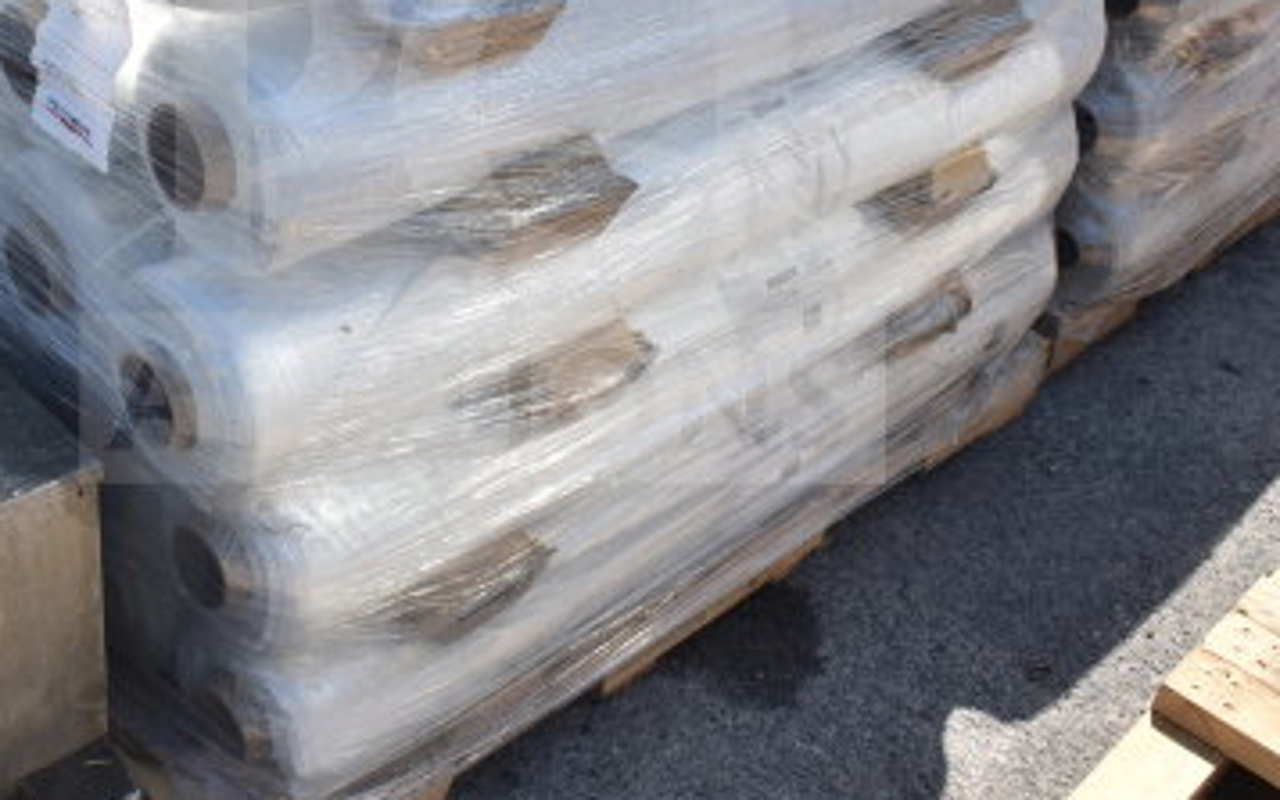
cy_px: 199
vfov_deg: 27.0
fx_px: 1639
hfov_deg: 42.3
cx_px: 480
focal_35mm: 47
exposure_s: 1/320
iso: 200
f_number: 9
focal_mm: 18
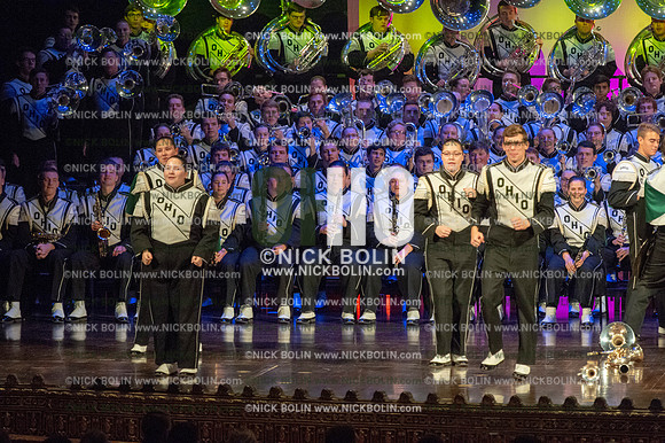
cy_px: 222
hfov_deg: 9.8
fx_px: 3877
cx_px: 332
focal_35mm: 210
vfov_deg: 6.5
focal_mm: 210
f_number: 5.6
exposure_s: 1/400
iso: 8000
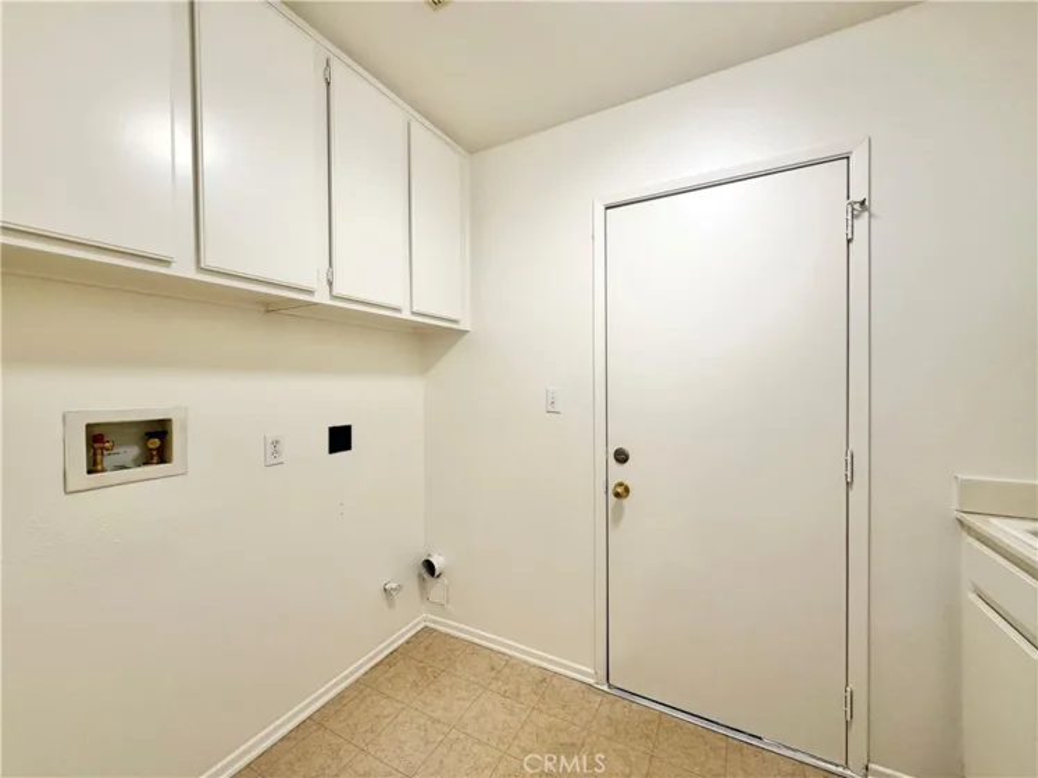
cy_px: 389
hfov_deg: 102.1
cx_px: 519
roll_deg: +0.9
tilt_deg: -1.4
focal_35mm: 14
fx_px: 420
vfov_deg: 85.7
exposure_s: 1/120
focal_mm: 2.22
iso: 200
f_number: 2.2
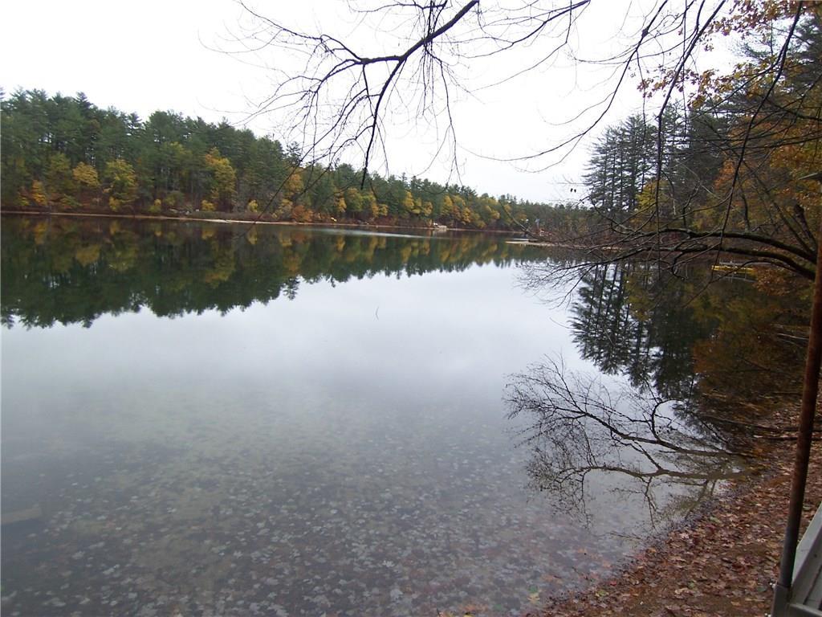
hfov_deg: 73.9
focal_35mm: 23
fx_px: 546
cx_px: 411
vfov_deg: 58.9
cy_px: 308
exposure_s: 1/320
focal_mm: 3.8
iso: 64
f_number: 2.8
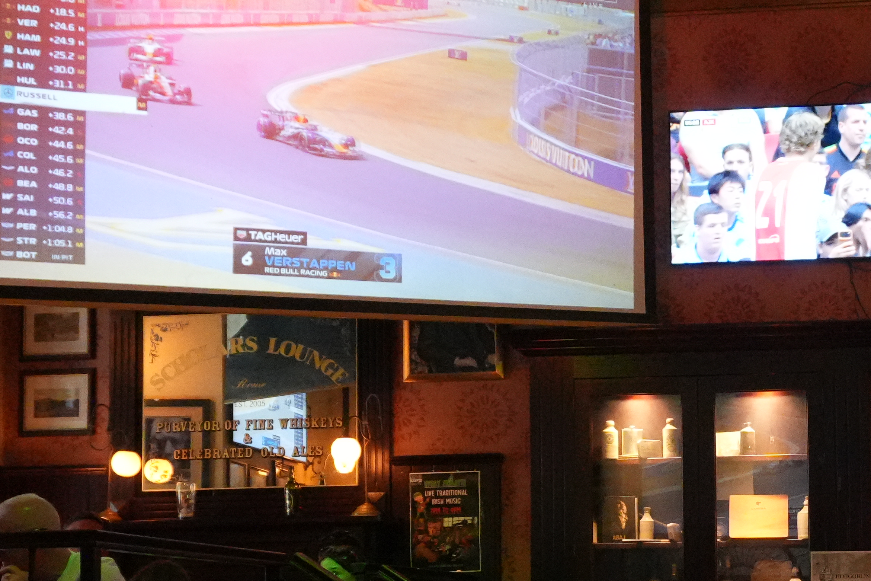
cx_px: 770
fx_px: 2016
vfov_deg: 16.2
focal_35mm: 83
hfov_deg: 23.8
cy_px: 499
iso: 6400
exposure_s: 1/90
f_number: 4
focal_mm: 21
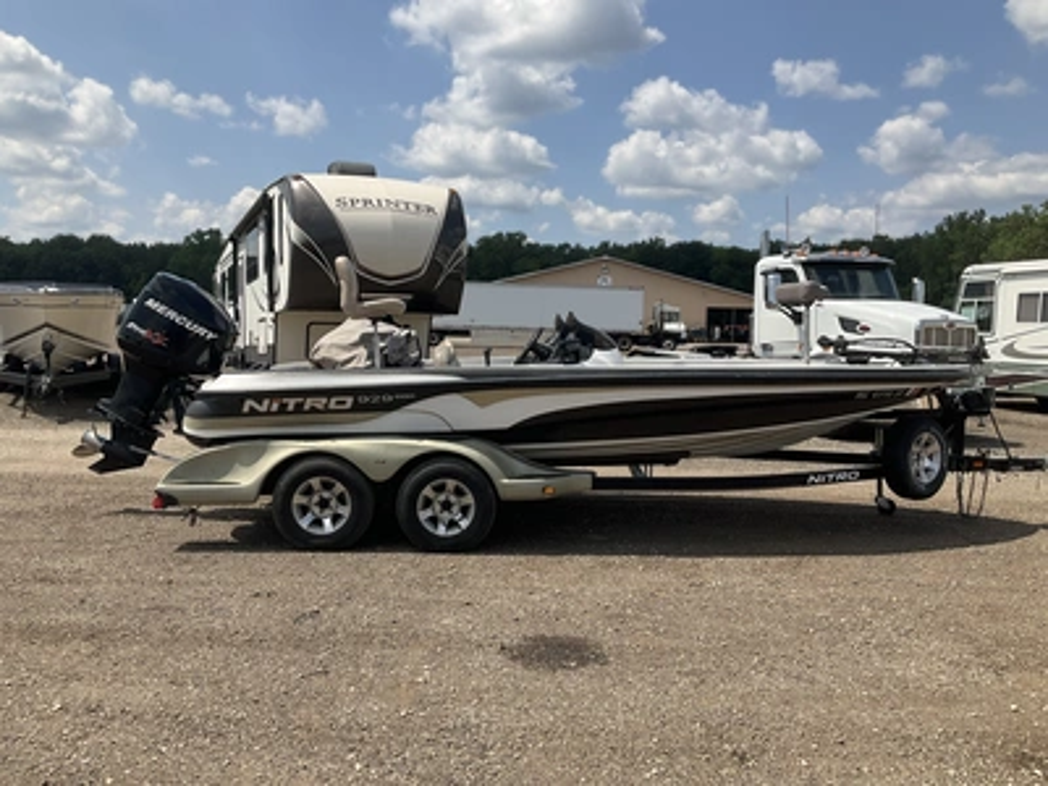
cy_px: 393
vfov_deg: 48.2
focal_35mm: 29
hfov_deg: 61.7
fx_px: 878
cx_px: 524
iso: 25
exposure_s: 1/2320
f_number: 1.8
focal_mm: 3
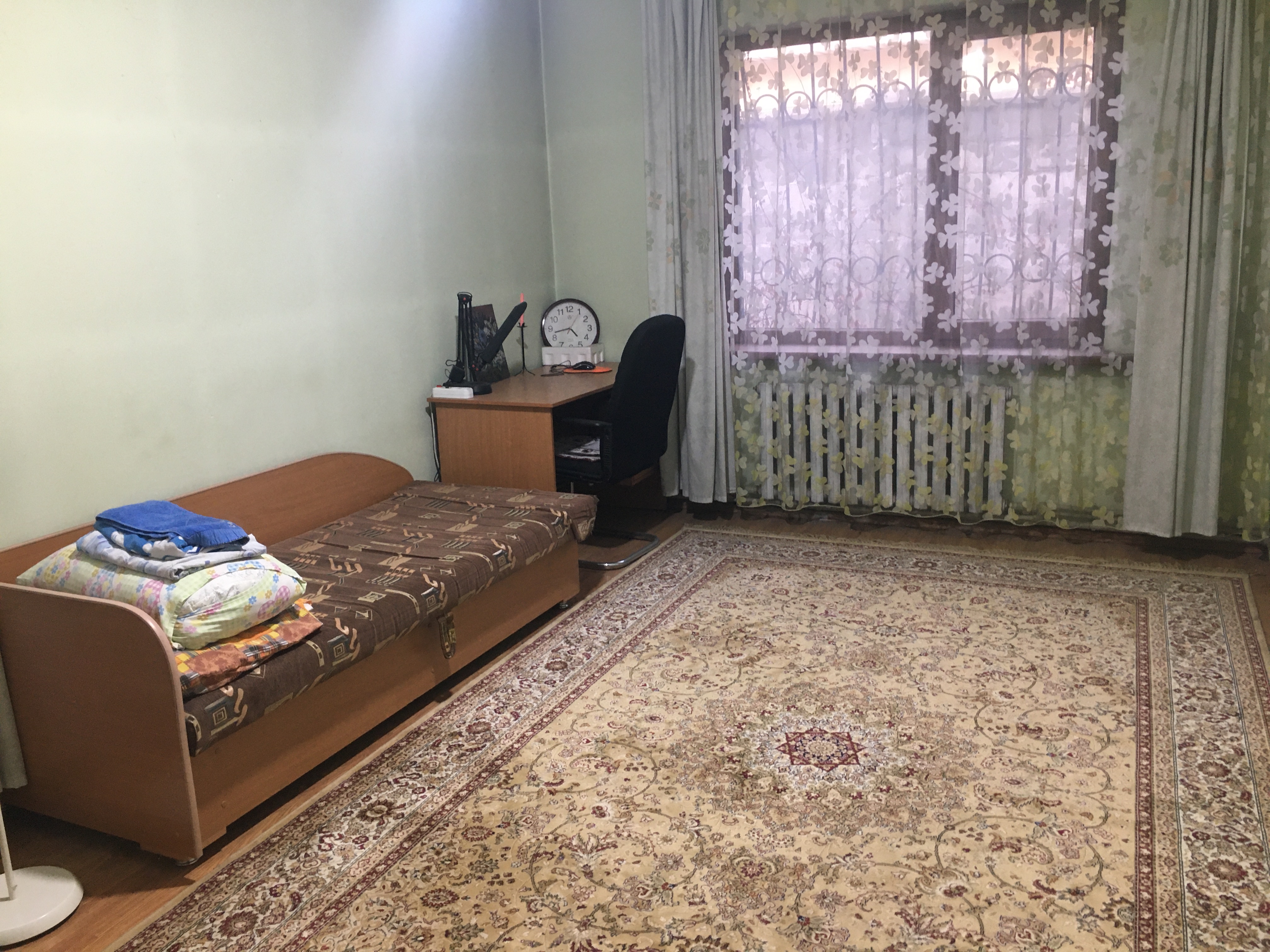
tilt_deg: -12.1
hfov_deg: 61.7
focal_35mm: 29
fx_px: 1064
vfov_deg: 48.2
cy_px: 476
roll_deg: +2.2
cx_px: 635
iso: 125
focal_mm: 4.15
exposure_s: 1/33
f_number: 2.2
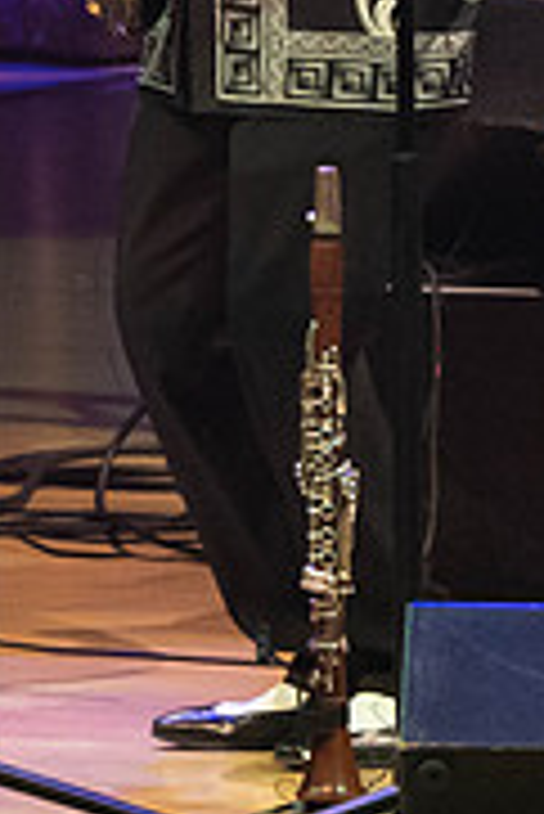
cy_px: -218
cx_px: -1292
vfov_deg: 1.6
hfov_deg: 1.1
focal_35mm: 1281
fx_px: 28978
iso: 3200
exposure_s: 1/200
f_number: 5.6
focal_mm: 229
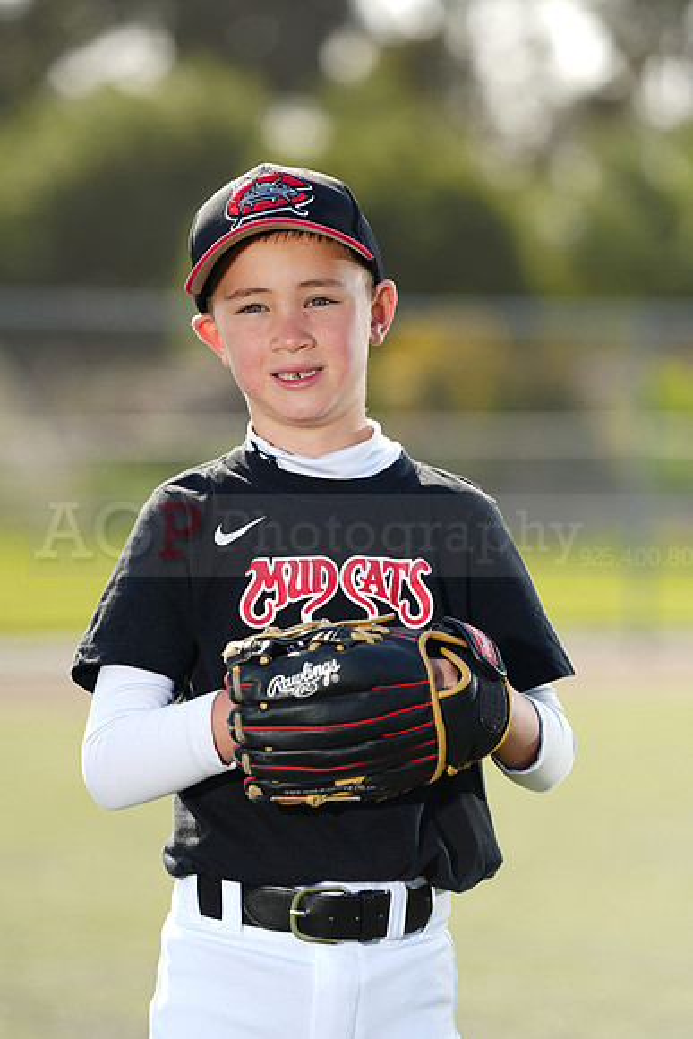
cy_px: 520
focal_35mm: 200
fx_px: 5771
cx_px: 346
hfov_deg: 6.9
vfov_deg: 10.3
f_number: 4.5
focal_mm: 200
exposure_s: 1/250
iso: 64
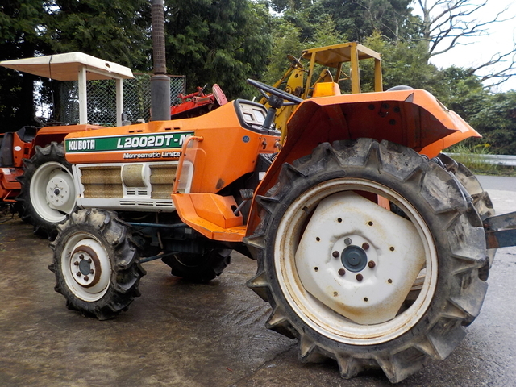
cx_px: 258
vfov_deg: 46.8
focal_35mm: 30
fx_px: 447
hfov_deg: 60.0
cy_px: 194
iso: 125
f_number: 3.3
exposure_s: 1/80
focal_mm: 4.1
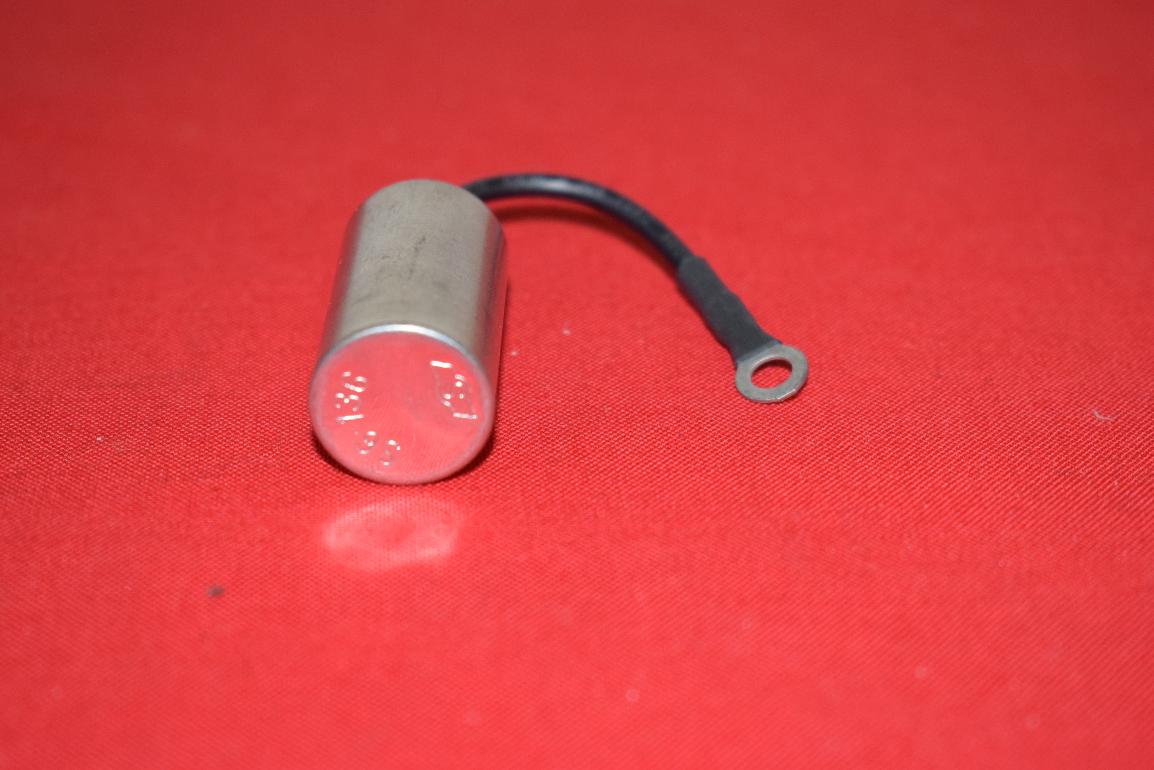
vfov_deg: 17.5
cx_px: 577
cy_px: 385
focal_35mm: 78
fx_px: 2501
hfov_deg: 26.0
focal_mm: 52
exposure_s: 1/200
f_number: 5.6
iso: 1250
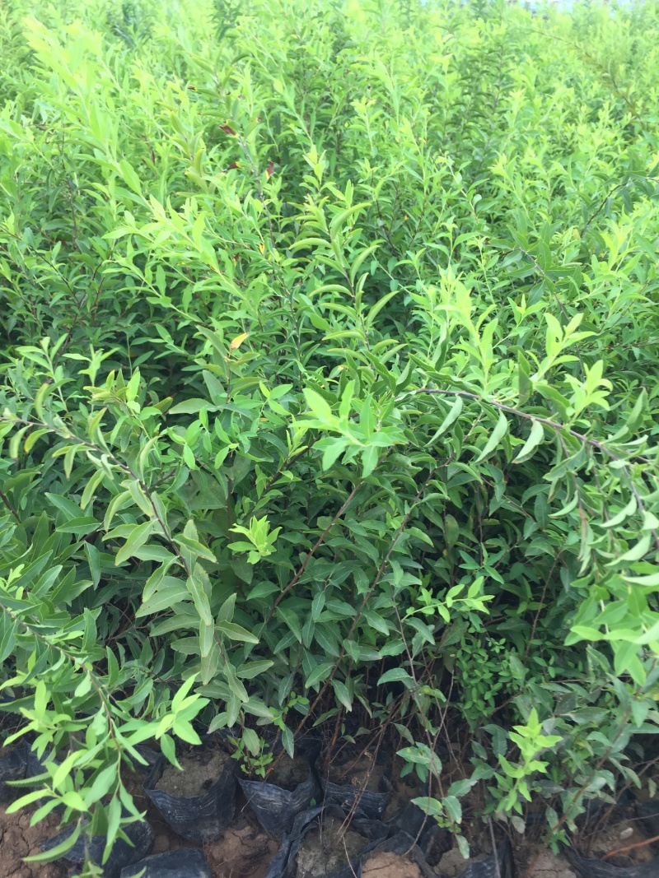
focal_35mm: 29
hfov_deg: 48.2
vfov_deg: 61.7
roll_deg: -1.1
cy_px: 439
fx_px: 736
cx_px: 330
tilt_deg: -27.5
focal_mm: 4.15
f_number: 2.2
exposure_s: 1/146
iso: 32
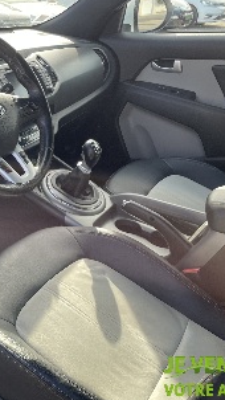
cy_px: 200
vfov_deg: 51.6
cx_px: -9
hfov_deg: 28.3
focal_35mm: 39
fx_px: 413
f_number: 1.6
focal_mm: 4.2
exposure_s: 1/241
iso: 32
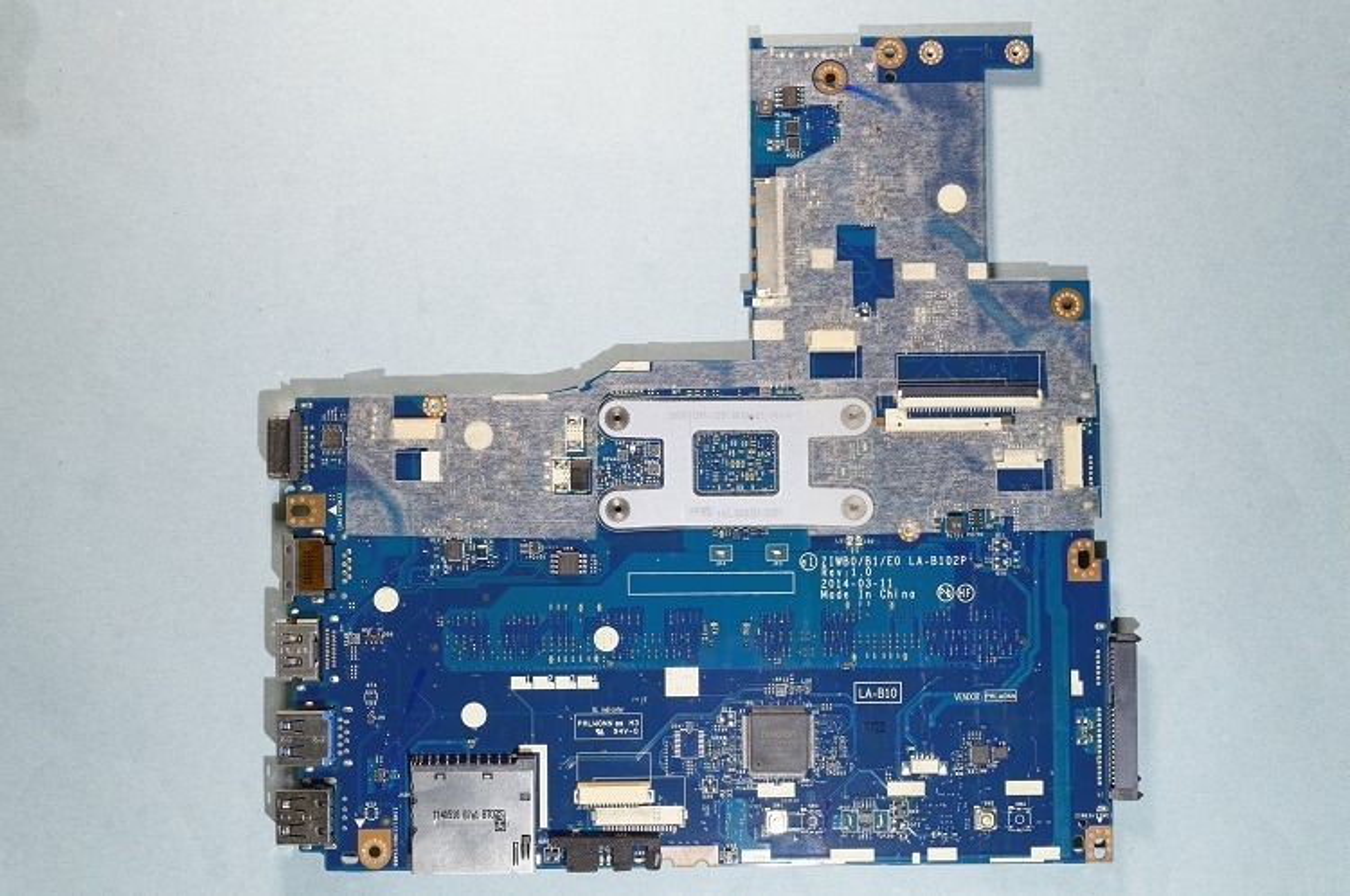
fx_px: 1517
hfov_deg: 48.0
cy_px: 448
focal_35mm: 40
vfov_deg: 32.9
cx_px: 675
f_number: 8
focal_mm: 27
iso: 100
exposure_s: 1/5
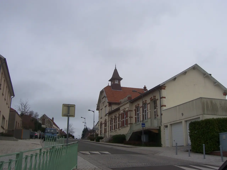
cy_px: 85
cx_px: 114
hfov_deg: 51.4
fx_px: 236
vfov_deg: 39.7
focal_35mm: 36
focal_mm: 6
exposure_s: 1/500
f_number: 4.8
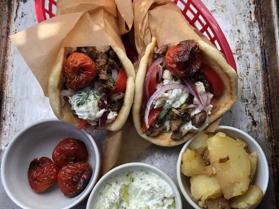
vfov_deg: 49.7
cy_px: 104
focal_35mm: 28
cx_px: 140
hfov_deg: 63.5
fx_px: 226
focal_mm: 4
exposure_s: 1/120
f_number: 1.8
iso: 25
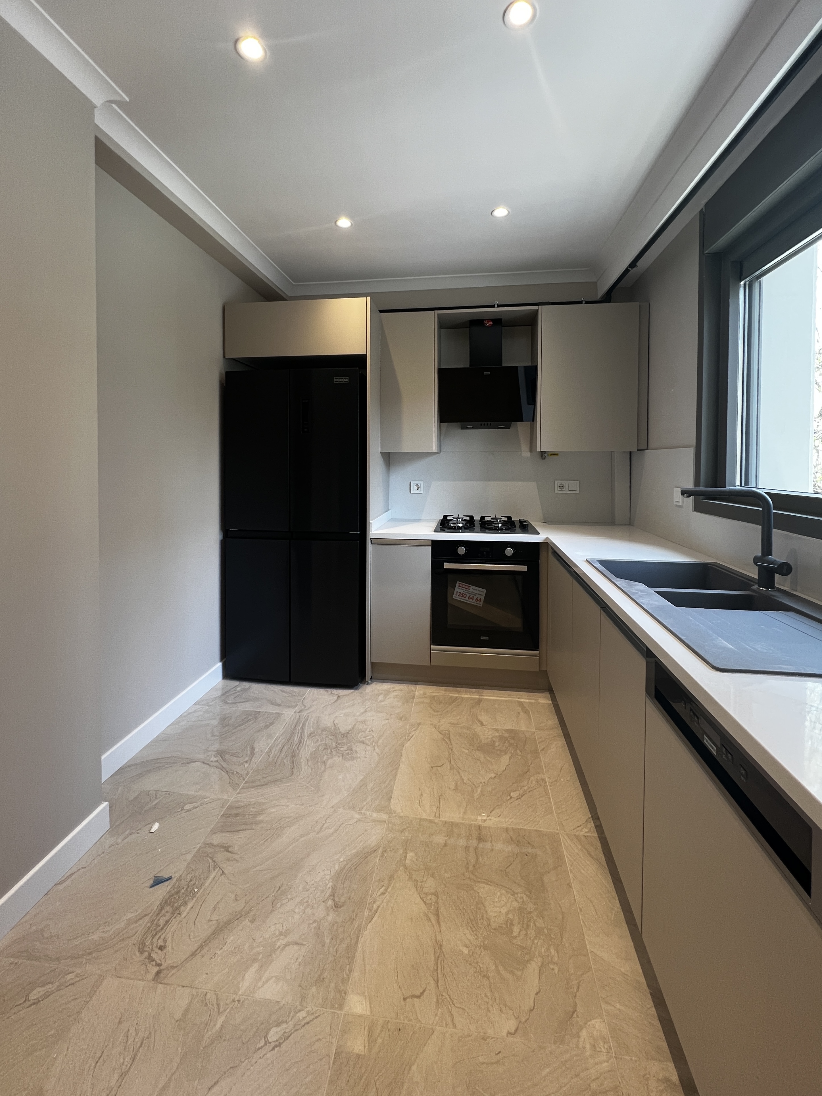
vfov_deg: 106.2
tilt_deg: -3.6
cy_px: 548
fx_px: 412
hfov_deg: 89.9
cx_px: 411
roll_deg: -0.2
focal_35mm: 13
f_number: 1.8
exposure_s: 1/100
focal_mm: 1.57
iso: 125
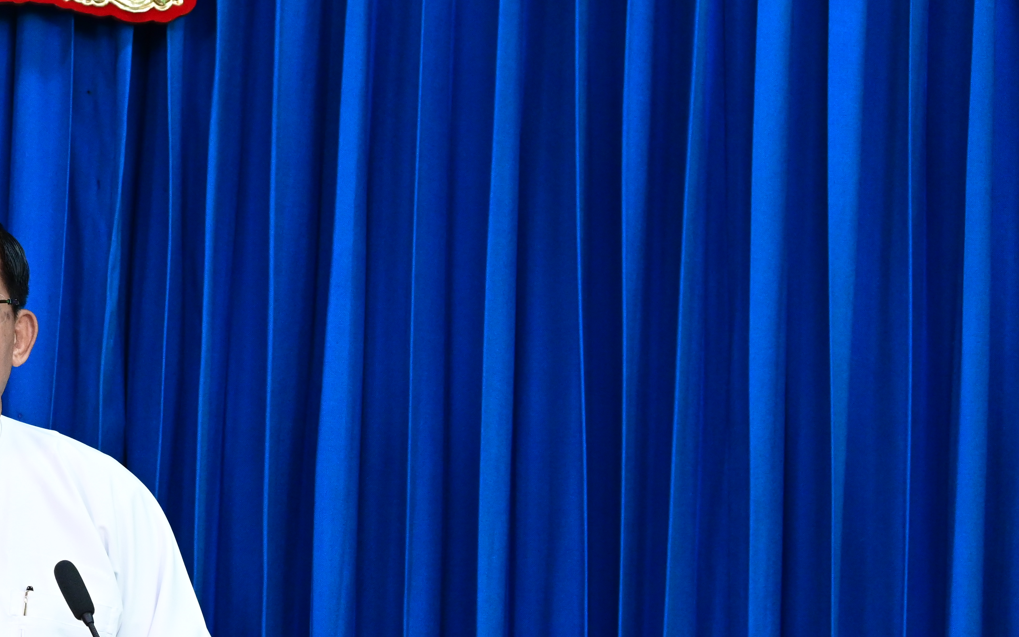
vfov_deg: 11.9
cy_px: 379
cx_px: -114
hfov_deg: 18.2
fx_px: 3055
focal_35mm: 110
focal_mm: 44
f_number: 6.3
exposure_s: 1/60
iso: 2500
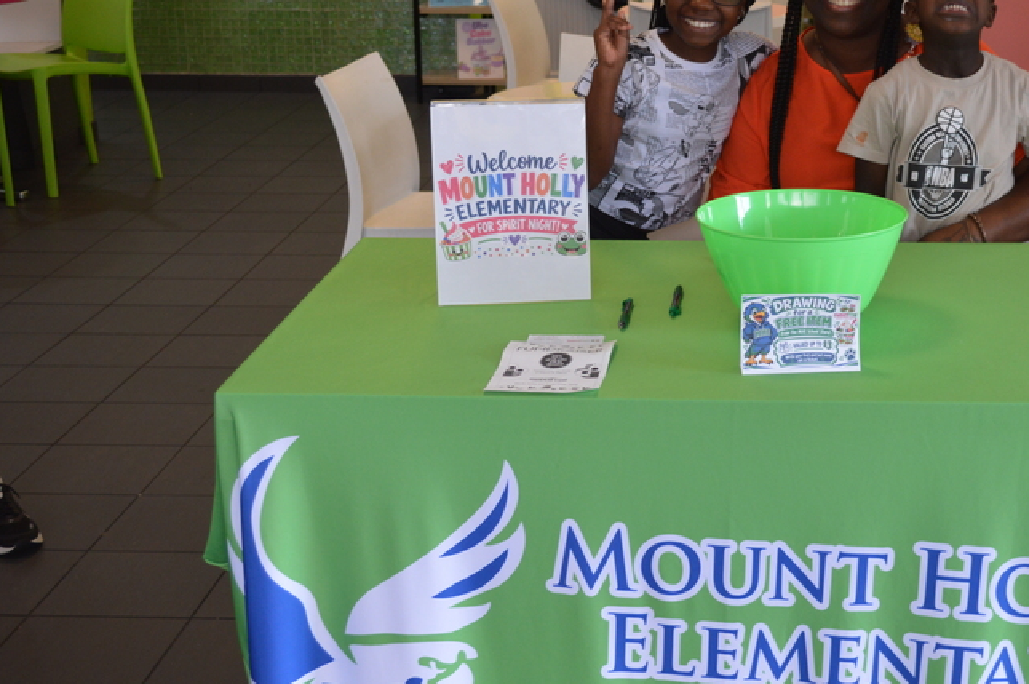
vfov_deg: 21.9
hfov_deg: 32.0
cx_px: 737
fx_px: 1770
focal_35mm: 62
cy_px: 317
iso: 400
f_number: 4.5
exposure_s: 1/80
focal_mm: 26
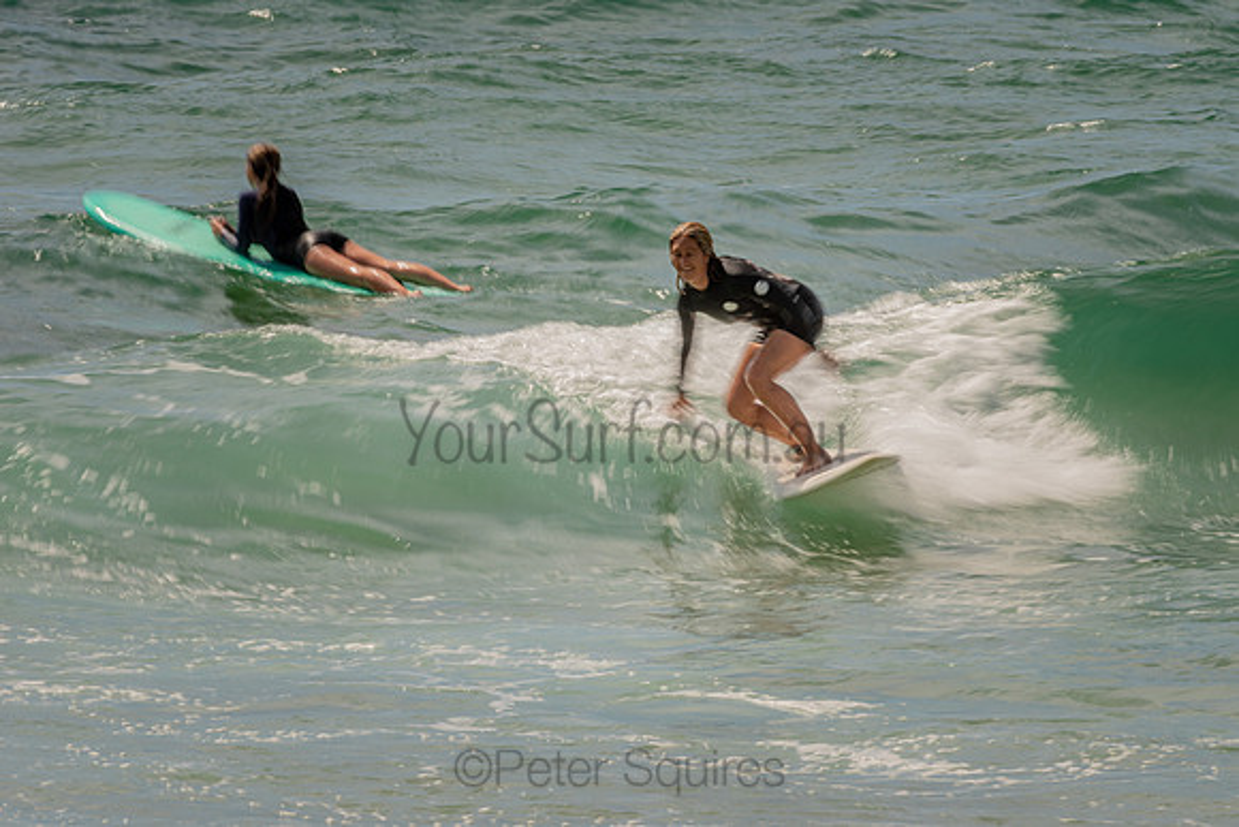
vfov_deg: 2.2
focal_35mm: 613
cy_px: 327
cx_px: 760
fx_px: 21102
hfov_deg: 3.4
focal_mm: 500
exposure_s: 1/20
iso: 64
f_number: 20
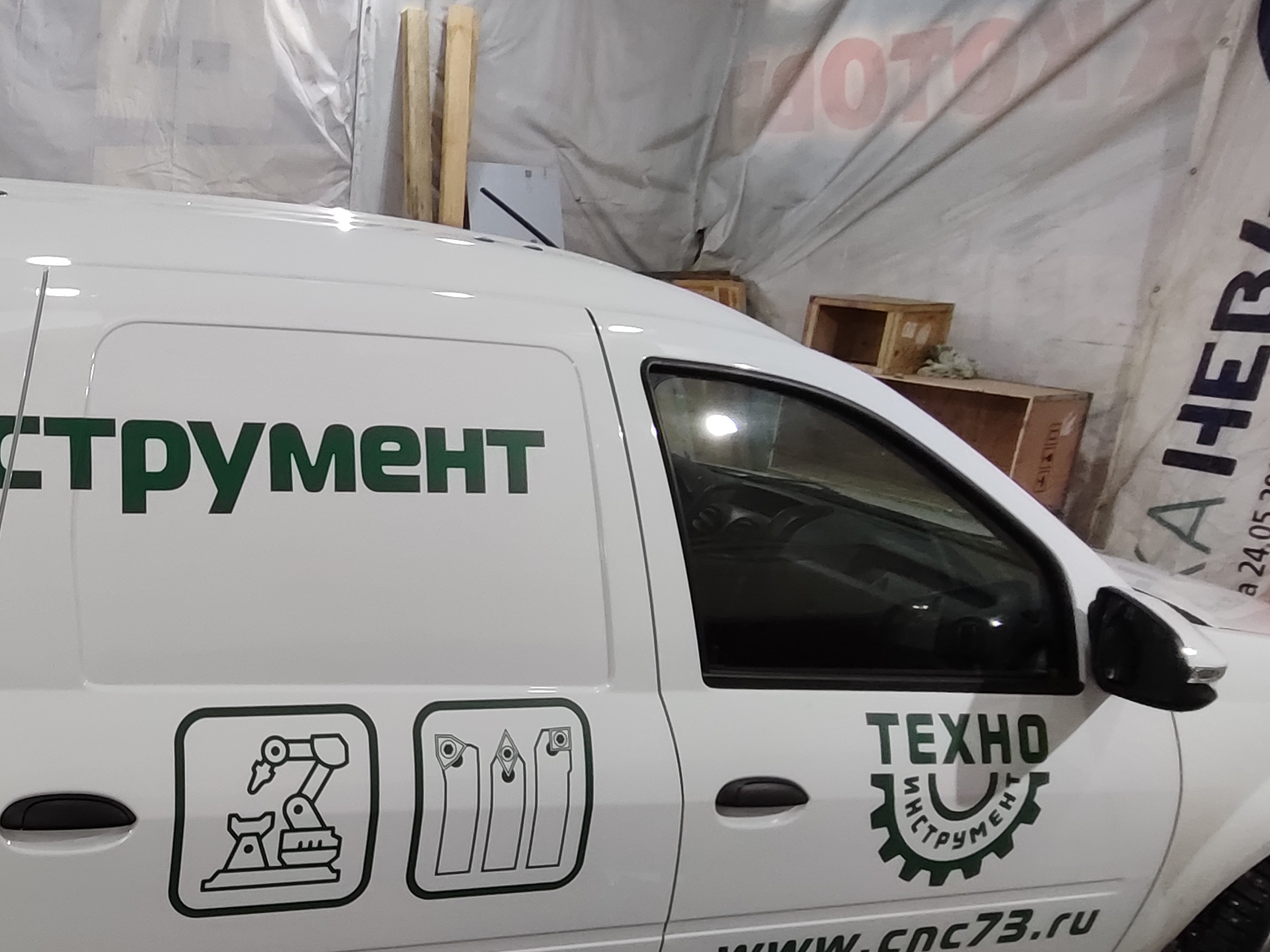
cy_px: 488
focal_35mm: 25
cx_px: 163
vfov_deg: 54.9
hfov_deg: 60.4
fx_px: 917
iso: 227
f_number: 2.2
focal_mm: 1.66
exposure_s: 1/50
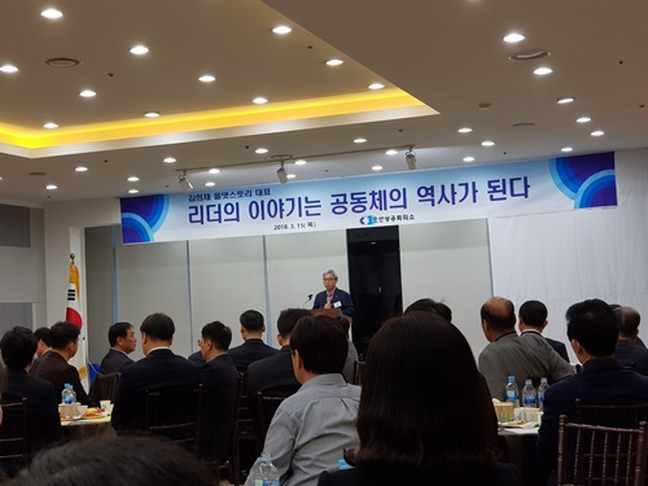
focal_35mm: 52
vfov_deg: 28.0
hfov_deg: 36.8
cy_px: 243
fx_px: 973
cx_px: 324
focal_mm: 6
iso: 125
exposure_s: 1/30
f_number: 2.4
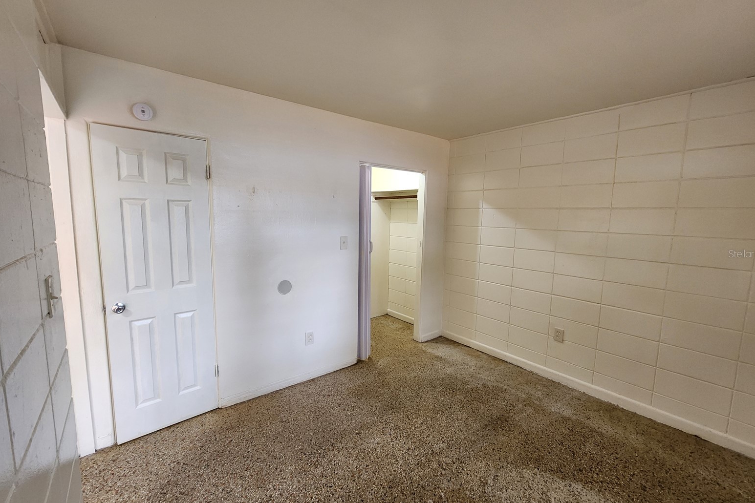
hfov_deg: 104.2
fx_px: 294
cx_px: 384
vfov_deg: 81.2
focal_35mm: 14
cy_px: 253
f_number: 2.2
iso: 320
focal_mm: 2.2
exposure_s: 1/40
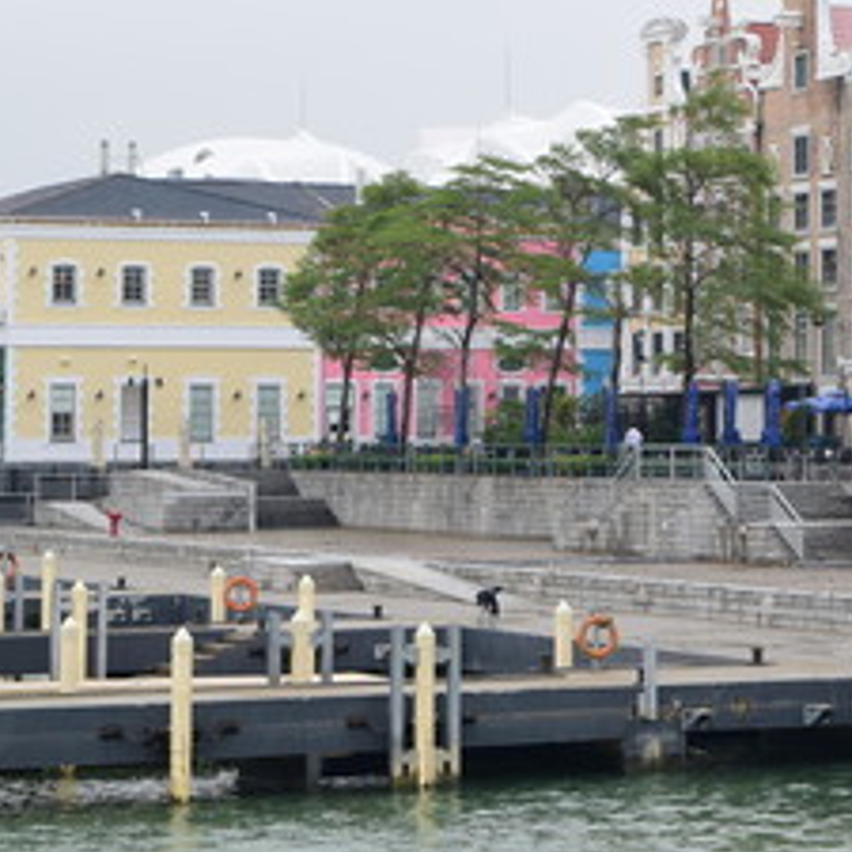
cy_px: 184
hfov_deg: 12.7
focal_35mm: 136
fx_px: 3787
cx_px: 818
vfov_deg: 12.8
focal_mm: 40
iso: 400
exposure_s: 1/60
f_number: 11
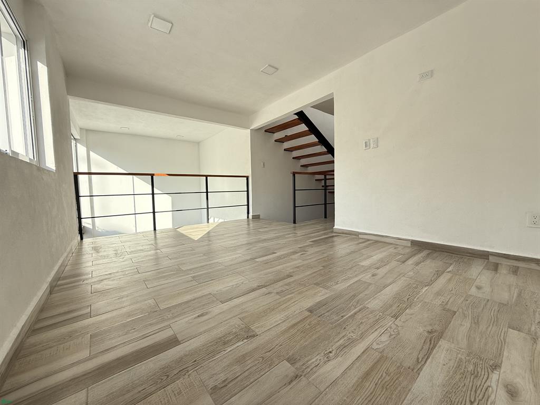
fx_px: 218
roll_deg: +2.1
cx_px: 270
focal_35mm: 14
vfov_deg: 85.7
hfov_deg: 102.1
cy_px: 202
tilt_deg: -3.0
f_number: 2.2
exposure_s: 1/359
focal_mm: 2.22
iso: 64
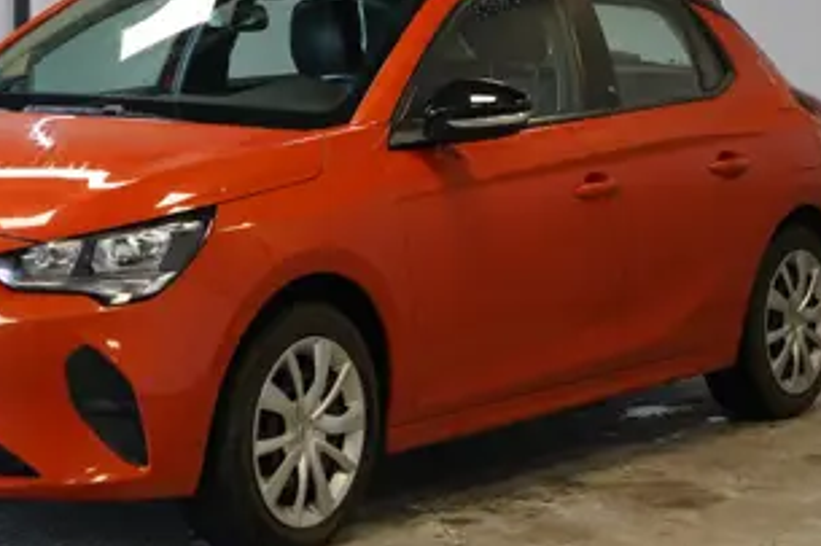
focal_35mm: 118
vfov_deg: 11.5
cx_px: 326
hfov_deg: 17.3
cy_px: 75
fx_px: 2689
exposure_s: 1/160
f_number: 4.5
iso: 1250
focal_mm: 50
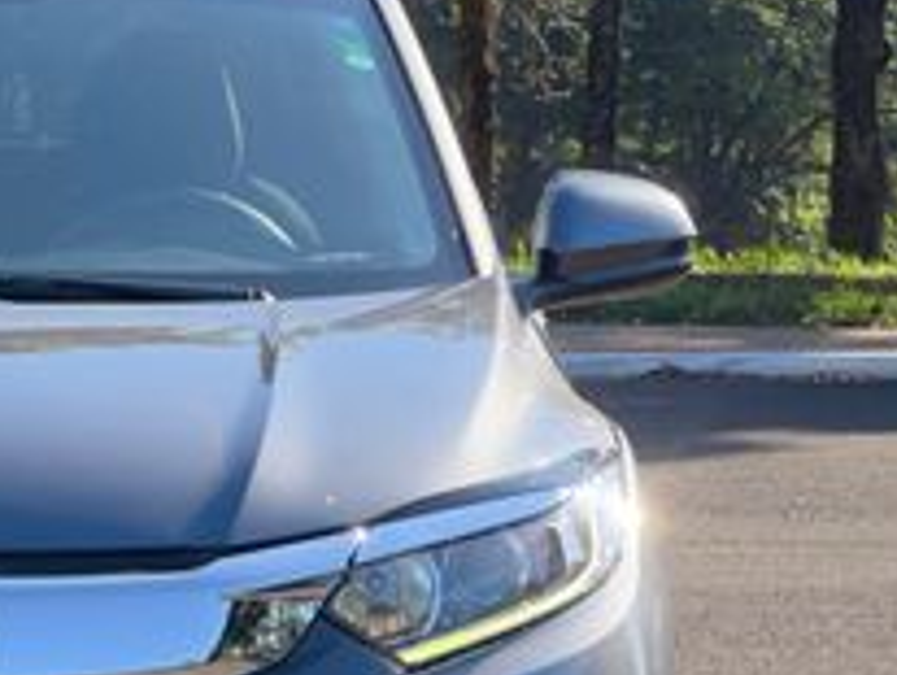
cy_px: 427
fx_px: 4566
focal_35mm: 176
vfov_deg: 8.5
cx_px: -113
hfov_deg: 11.1
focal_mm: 9
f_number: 2.8
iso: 25
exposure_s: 1/209
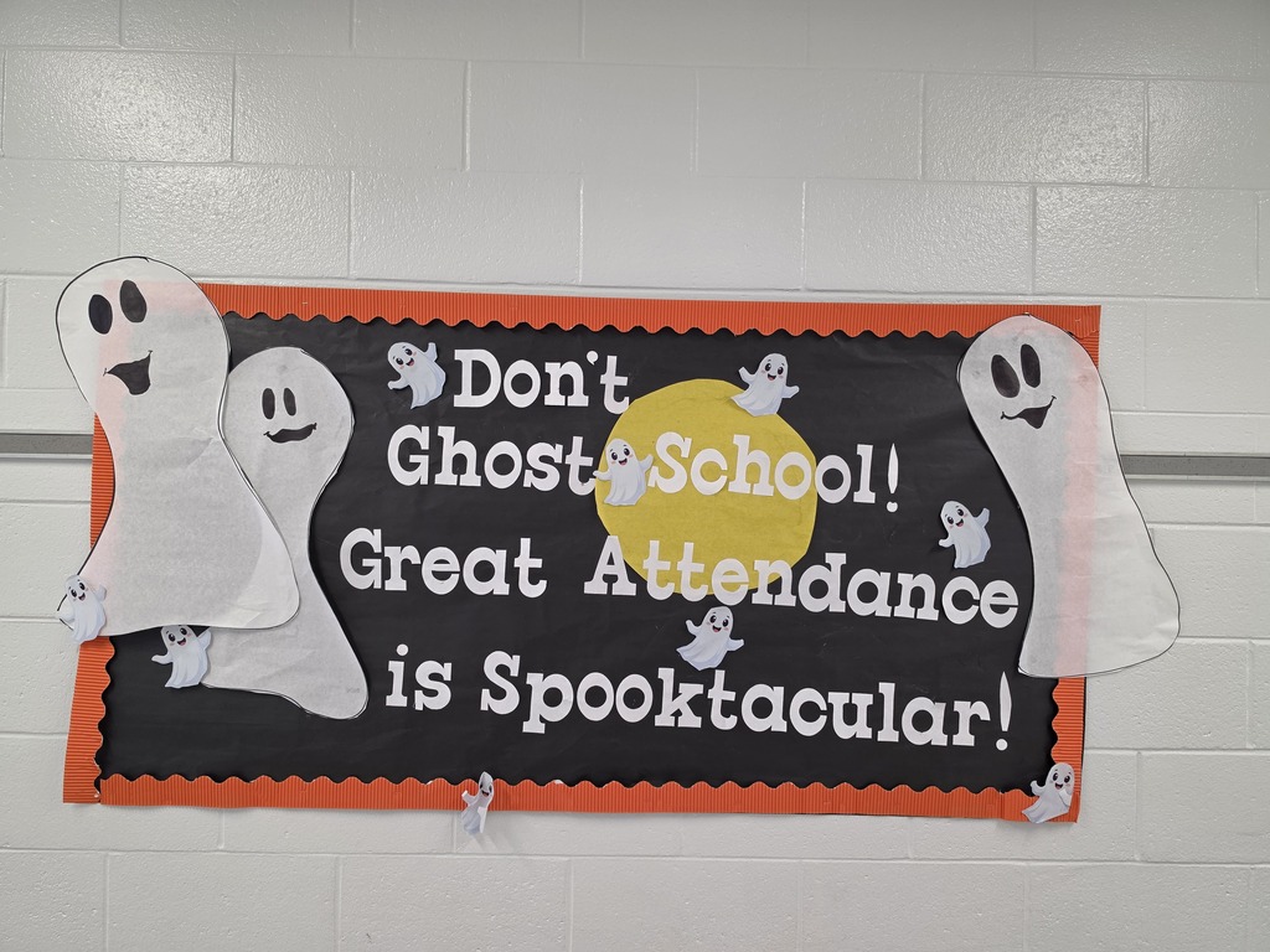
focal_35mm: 23
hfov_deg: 73.9
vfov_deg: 58.9
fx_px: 844
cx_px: 635
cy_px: 476
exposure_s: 1/180
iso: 125
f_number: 1.4
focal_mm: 6.5
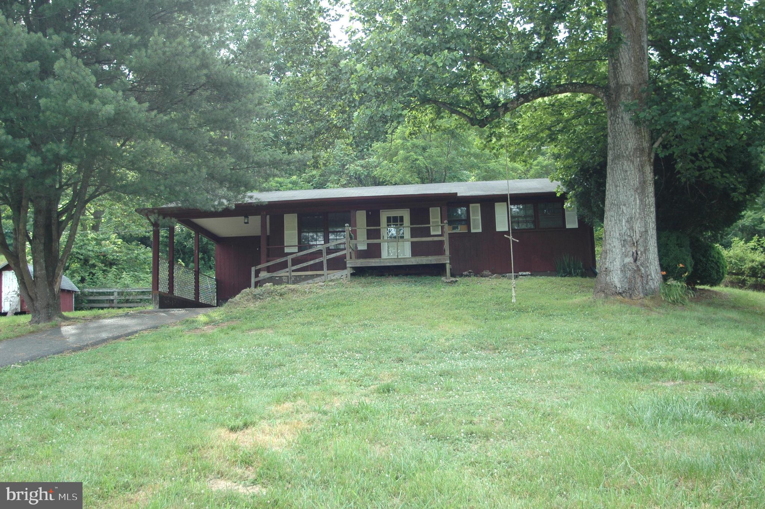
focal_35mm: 36
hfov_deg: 53.2
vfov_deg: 36.8
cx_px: 382
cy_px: 254
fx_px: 764
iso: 200
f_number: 5
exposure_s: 1/100
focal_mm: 24
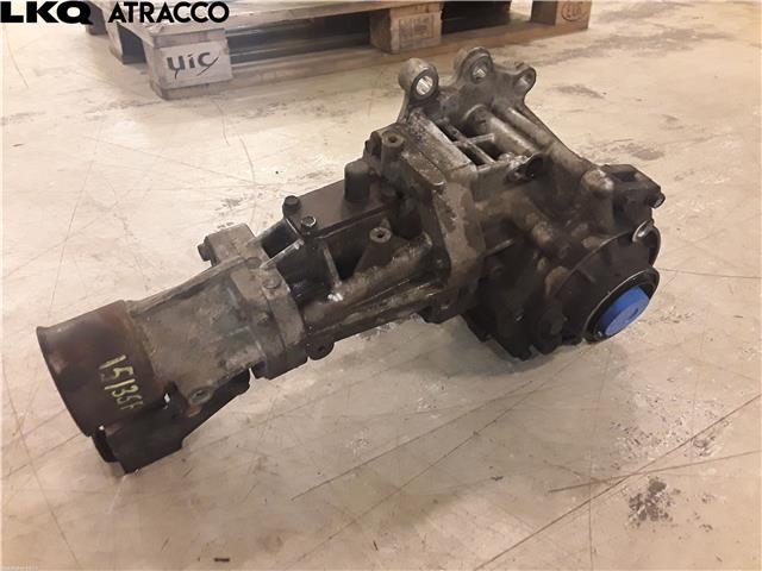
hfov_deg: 63.4
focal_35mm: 28
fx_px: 616
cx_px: 381
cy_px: 286
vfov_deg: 49.7
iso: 200
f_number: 1.9
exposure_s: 1/33
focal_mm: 2.91
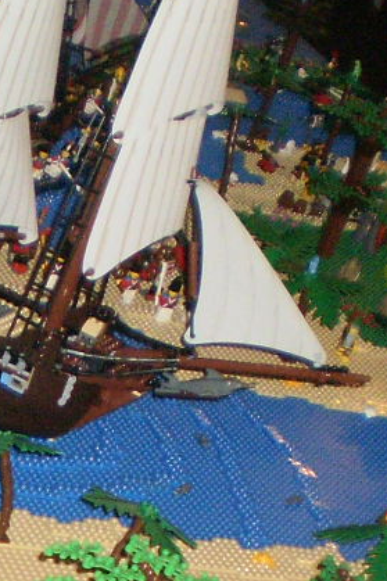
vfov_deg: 13.9
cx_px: -82
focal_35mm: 143
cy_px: 693
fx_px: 2308
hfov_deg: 9.5
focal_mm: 6.3
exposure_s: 1/30
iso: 250
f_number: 3.1
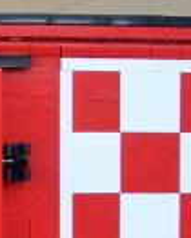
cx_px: -115
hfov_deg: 9.0
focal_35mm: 167
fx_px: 1179
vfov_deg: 11.4
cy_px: 249
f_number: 2.6
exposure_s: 1/100
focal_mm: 5.8
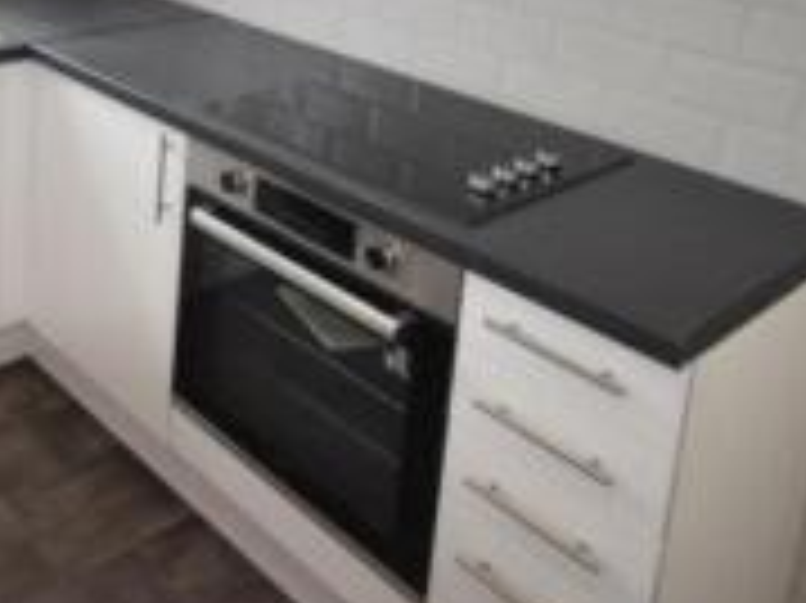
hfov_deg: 40.4
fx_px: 984
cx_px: 50
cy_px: -61
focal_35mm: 42
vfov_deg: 30.5
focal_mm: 11
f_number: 5.6
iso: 640
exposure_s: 1/125
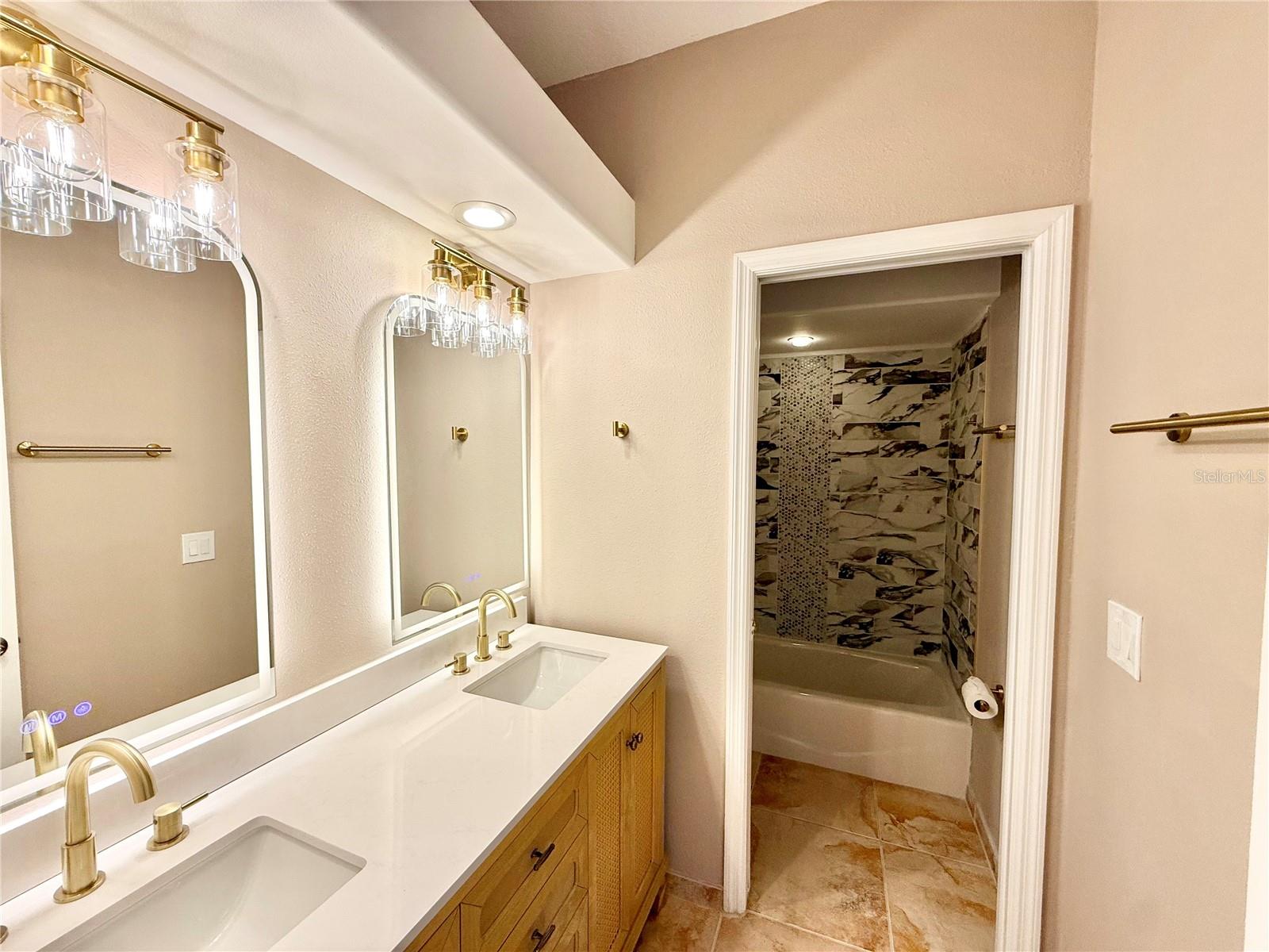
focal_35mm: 14
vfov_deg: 85.7
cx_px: 634
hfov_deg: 102.1
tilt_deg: -2.3
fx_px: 513
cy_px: 476
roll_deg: +0.0
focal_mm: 2.22
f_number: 2.2
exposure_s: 1/120
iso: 64
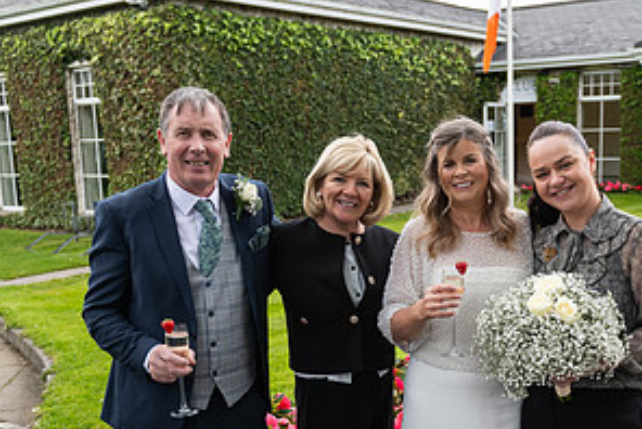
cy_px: 320
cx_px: 408
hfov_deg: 41.5
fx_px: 839
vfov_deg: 28.3
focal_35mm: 47
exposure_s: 1/640
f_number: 3.5
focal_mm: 24
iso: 320
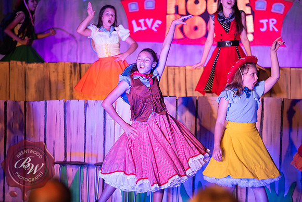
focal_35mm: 190
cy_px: 101
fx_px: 1594
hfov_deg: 10.8
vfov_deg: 7.2
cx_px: 151
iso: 900
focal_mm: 190
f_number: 2.8
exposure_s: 1/200
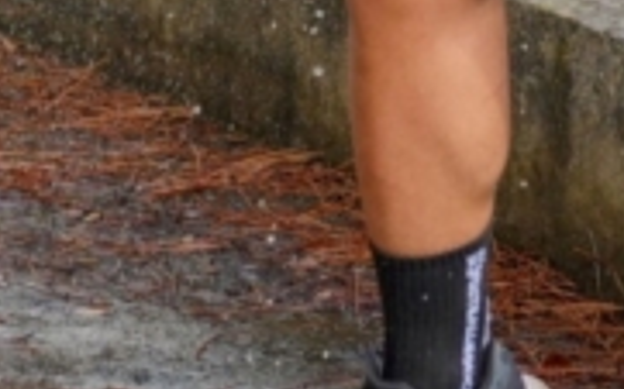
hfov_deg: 3.9
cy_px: -494
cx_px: 214
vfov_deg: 2.4
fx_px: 9146
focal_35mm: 538
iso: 800
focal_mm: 93
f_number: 4
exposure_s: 1/1600
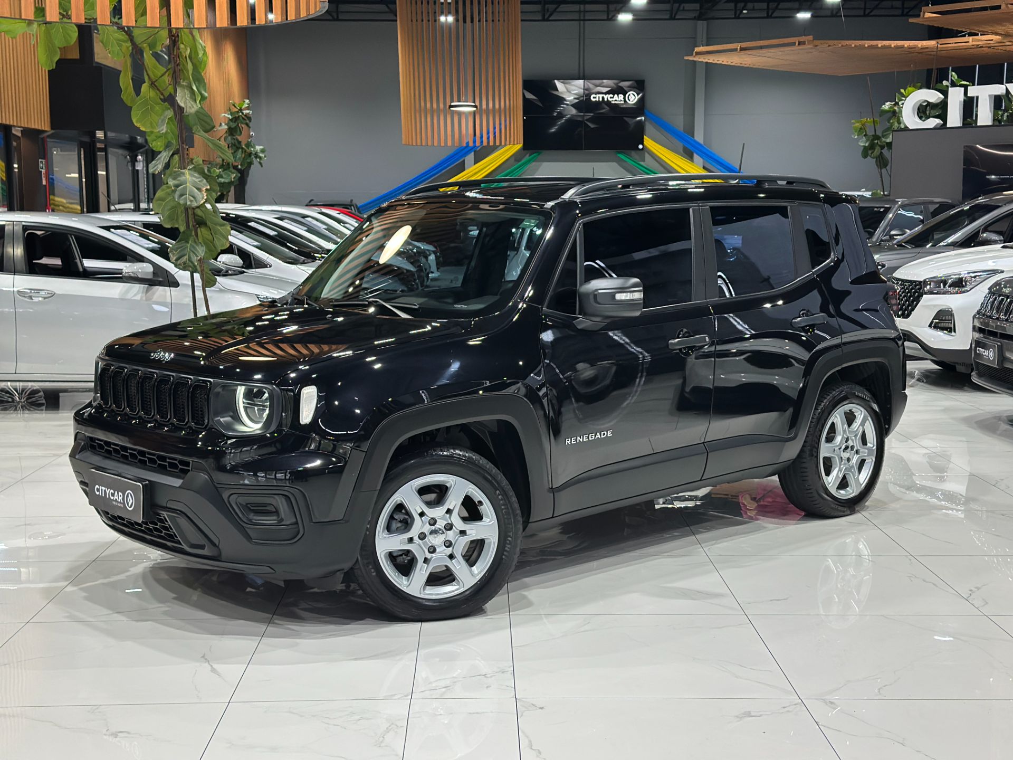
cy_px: 380
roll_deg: +0.2
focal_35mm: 48
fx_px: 1405
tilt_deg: -8.0
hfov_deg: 39.7
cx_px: 506
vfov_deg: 30.3
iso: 250
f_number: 1.78
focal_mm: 6.86
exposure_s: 1/120
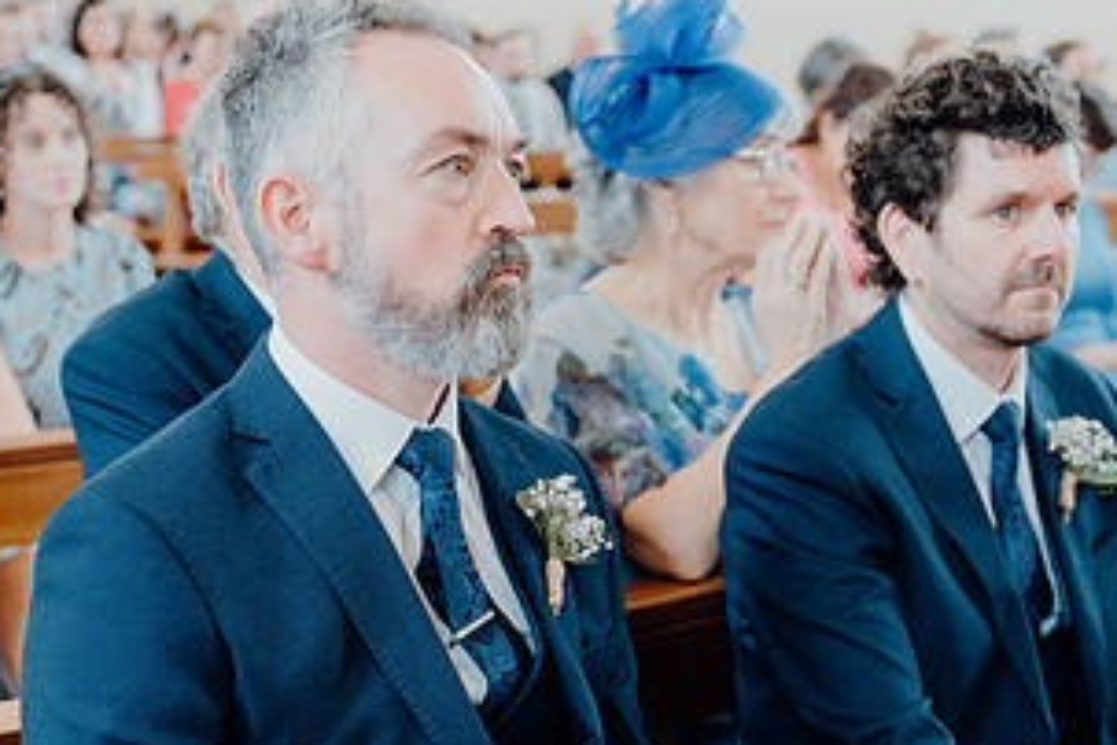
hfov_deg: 31.0
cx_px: 586
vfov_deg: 20.8
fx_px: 2017
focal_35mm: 65
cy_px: 507
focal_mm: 34
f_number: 2.8
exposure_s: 1/200
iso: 1250
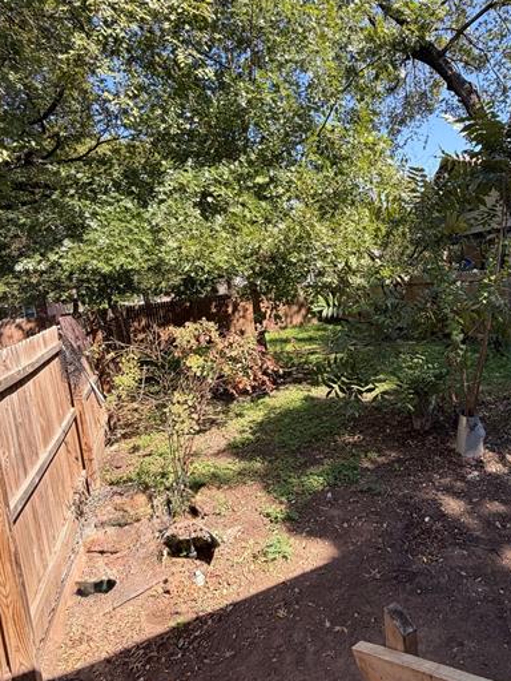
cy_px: 309
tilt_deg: -5.4
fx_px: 413
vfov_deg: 78.8
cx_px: 338
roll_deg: +6.0
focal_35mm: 21
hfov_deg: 62.0
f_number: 2.2
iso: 64
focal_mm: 2.22
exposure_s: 1/502
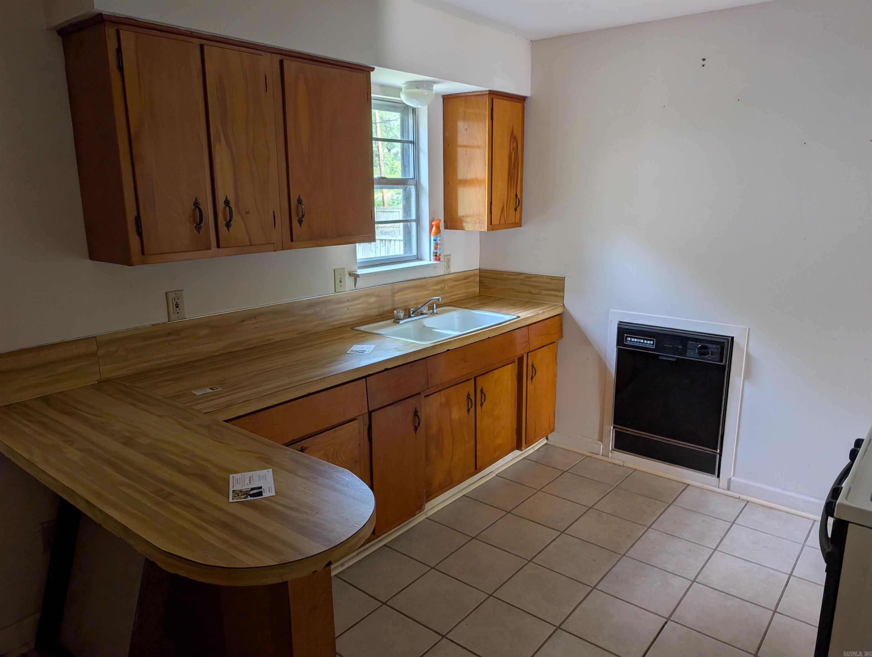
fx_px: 605
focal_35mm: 24
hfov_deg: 71.5
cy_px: 328
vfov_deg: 56.9
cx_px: 436
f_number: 1.68
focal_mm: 6.9
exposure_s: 1/49.6
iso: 28
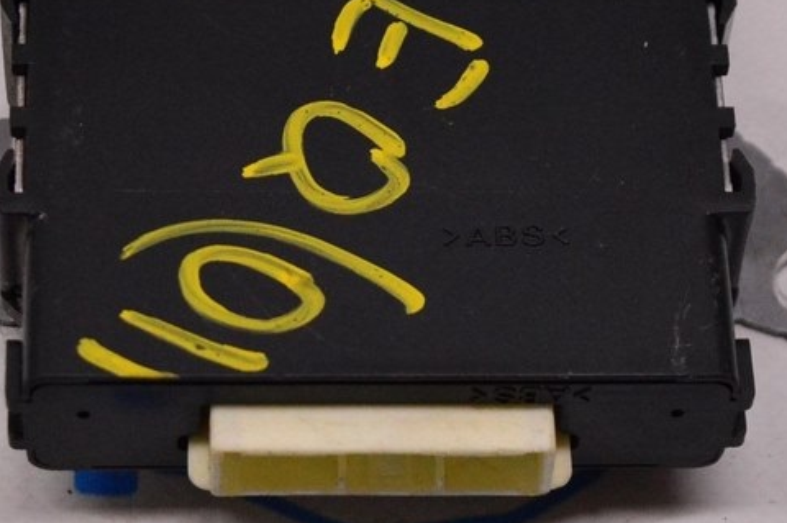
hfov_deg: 11.7
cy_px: 327
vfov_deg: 7.8
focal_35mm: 176
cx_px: 298
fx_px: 3845
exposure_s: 1/400
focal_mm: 55
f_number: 5.6
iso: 3200
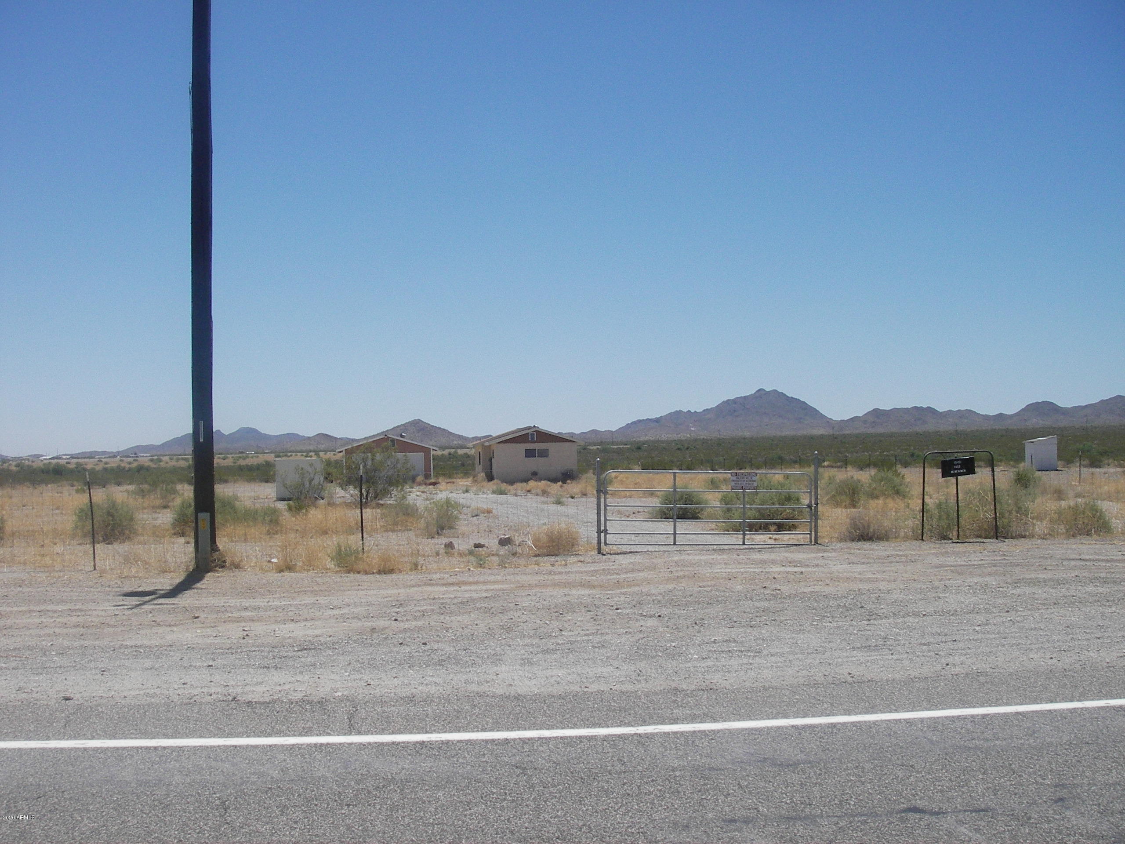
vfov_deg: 37.7
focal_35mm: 38
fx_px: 1235
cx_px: 562
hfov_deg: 49.0
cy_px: 422
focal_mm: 6.3
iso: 64
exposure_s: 1/500
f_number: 6.6
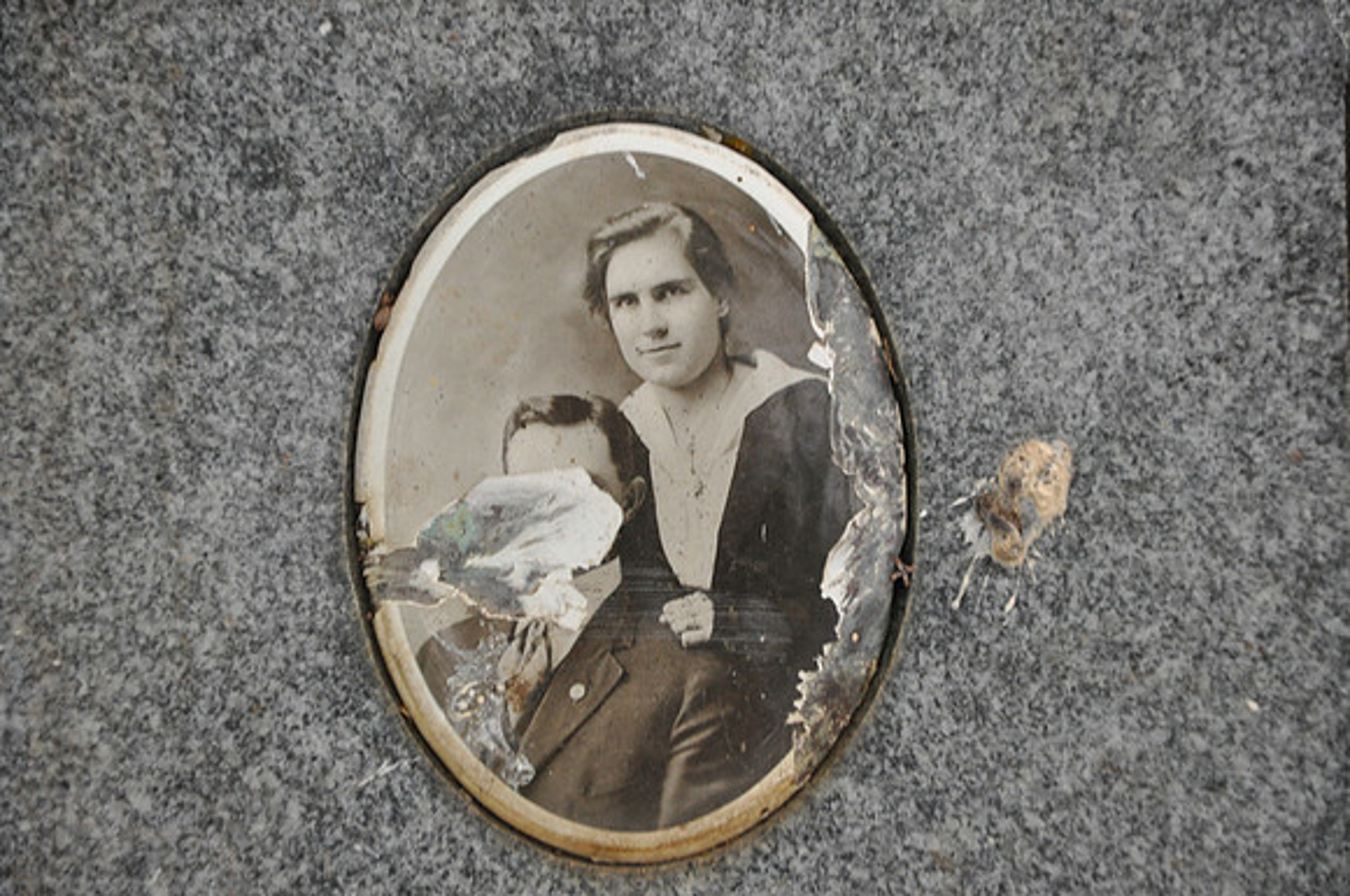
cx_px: 675
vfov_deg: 9.9
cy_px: 448
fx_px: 5168
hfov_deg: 14.9
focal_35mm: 138
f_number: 5.6
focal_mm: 92
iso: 900
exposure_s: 1/125
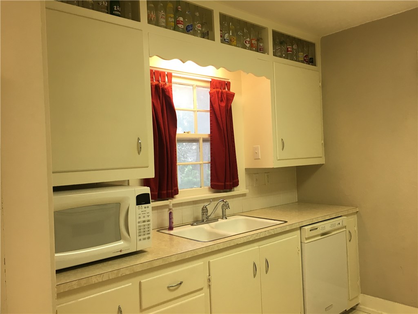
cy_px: 157
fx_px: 350
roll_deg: +3.9
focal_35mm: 29
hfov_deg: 61.7
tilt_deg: +0.8
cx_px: 209
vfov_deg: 48.2
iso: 50
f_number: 2.2
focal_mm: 4.15
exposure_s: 1/30
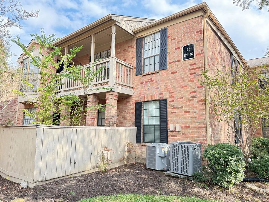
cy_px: 98
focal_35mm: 25
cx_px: 136
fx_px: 194
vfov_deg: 54.9
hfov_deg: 69.4
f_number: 1.78
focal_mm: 6.76
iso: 100
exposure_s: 1/491
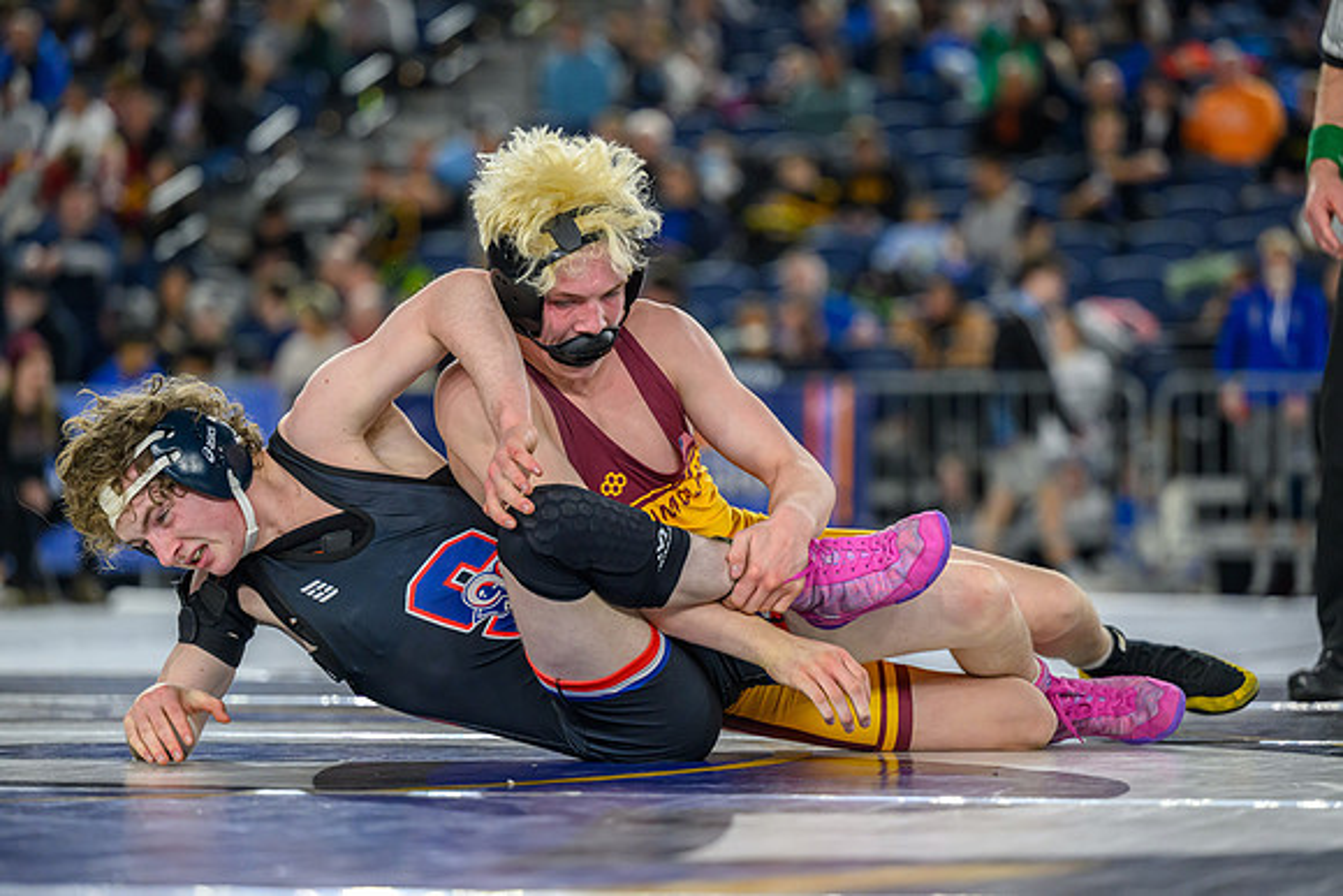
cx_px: 717
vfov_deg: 9.3
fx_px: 5508
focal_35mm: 148
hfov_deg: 13.9
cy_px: 446
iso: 2500
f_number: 2.8
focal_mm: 135
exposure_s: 1/1000
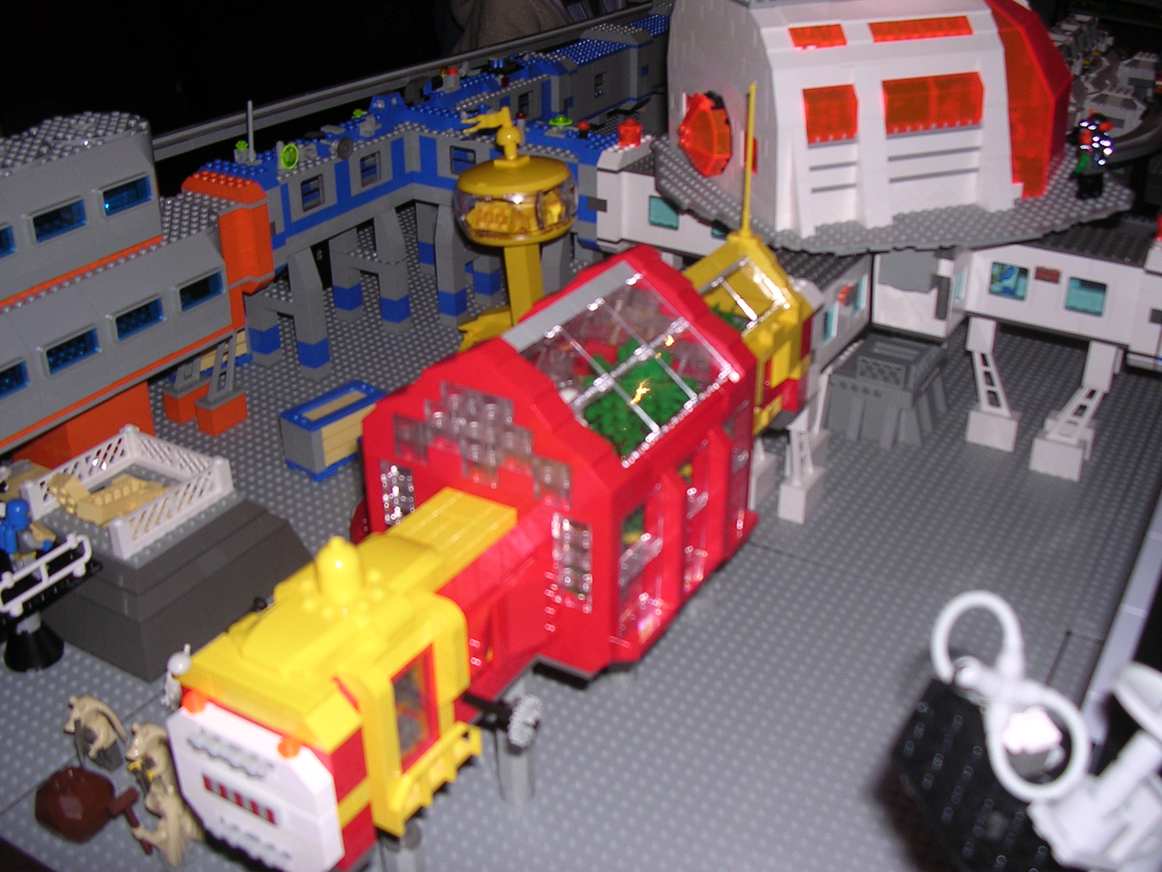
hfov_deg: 49.0
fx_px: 1276
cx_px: 581
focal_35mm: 38
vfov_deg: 37.7
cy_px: 436
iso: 100
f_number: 2.8
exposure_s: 1/60.1
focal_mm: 5.8
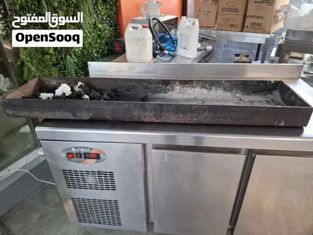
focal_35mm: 23
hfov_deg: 73.9
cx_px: 156
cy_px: 118
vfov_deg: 58.9
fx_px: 208
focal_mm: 5.54
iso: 200
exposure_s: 1/50
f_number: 1.8
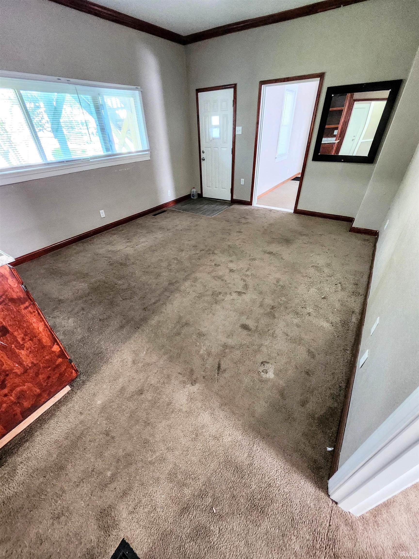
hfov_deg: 89.9
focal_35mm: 13
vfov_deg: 106.2
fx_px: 210
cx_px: 210
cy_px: 280
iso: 640
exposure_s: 1/30
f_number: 2.2
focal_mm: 1.74
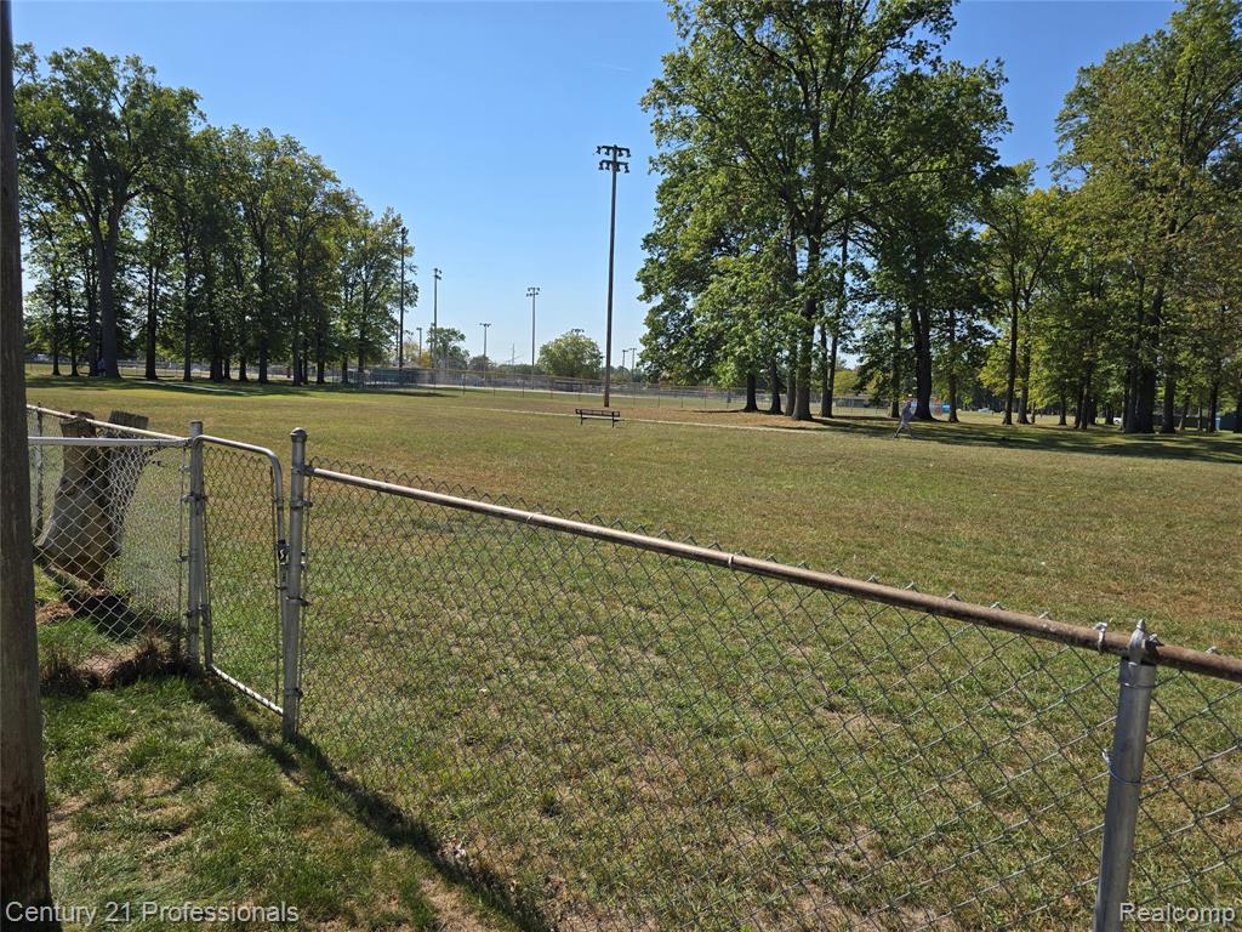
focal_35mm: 23
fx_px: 825
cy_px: 466
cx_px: 621
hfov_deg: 73.9
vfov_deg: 58.9
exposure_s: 1/876
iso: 12
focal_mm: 6.3
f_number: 1.7
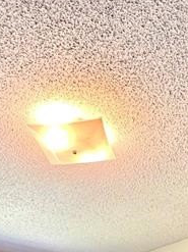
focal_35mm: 58
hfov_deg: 24.8
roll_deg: -0.5
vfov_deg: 25.0
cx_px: 149
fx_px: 420
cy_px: 383
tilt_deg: -2.0
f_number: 2.2
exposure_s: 1/120
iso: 250
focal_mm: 2.22
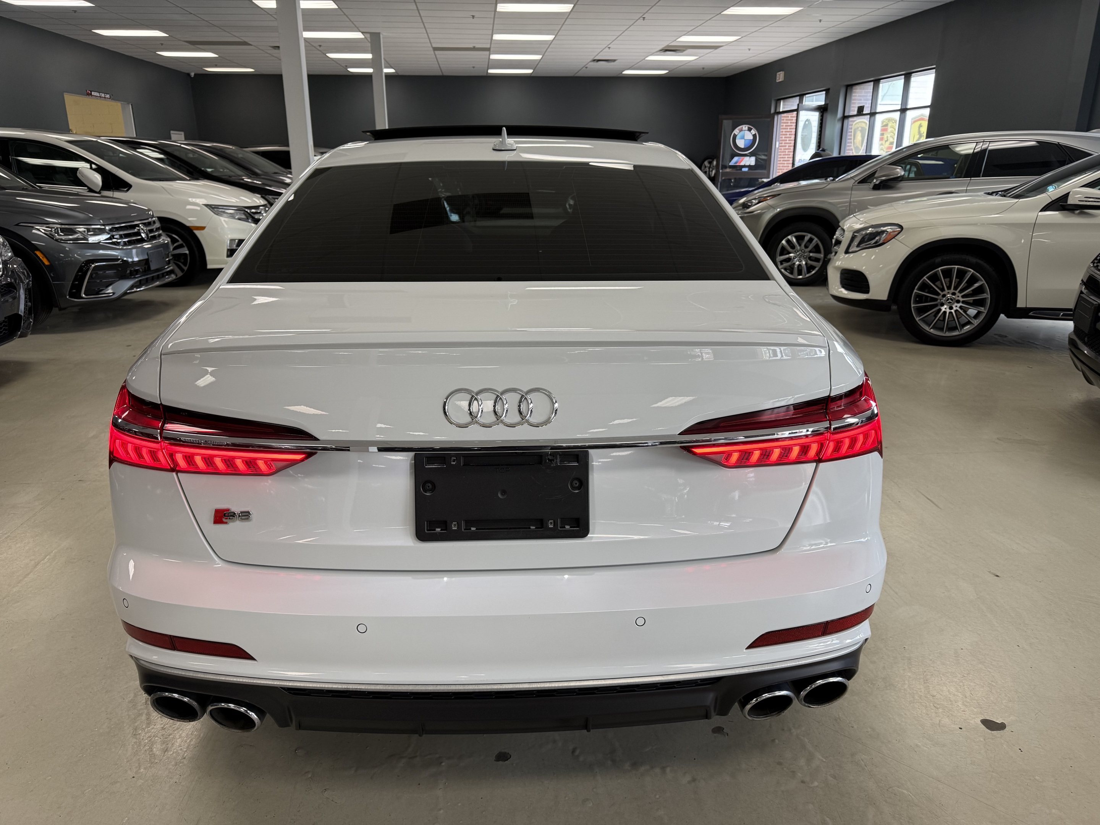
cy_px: 412
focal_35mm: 24
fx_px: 763
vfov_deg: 56.8
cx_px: 550
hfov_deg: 71.6
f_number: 1.78
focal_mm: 6.76
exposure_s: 1/62
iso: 80
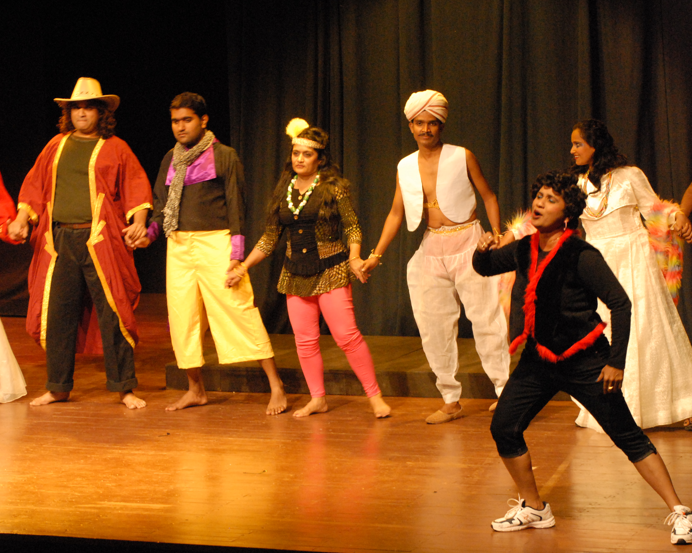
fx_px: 2826
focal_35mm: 138
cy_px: 273
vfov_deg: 11.2
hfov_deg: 14.0
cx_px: 326
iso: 1600
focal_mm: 80
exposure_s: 1/40
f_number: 9
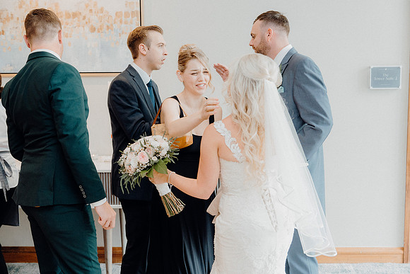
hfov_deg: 44.5
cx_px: 205
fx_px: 501
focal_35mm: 44
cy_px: 137
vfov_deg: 30.5
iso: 2500
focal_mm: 44
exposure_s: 1/200
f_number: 3.5
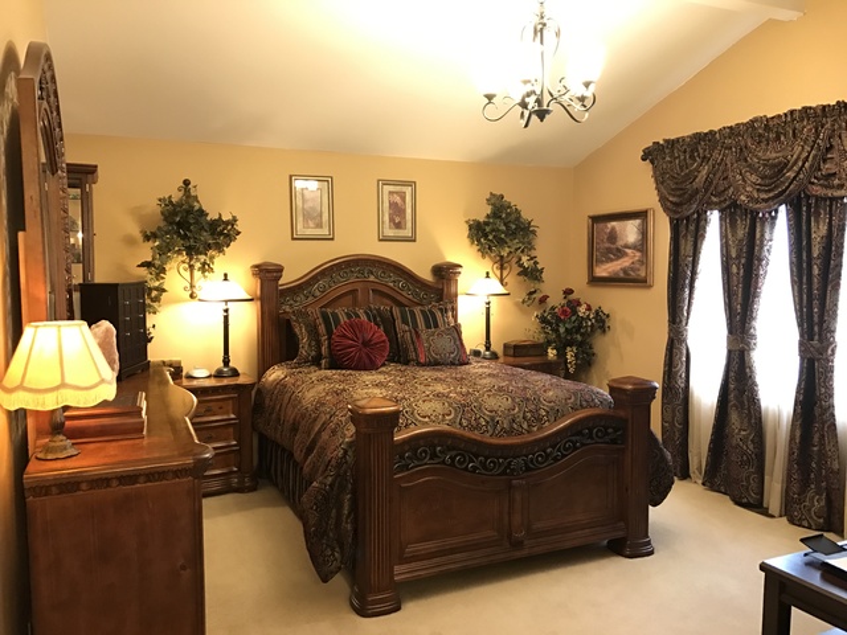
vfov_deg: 49.7
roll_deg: +0.6
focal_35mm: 28
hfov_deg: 63.4
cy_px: 318
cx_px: 424
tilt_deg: -5.0
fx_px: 685
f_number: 1.8
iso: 80
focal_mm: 3.99
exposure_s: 1/15
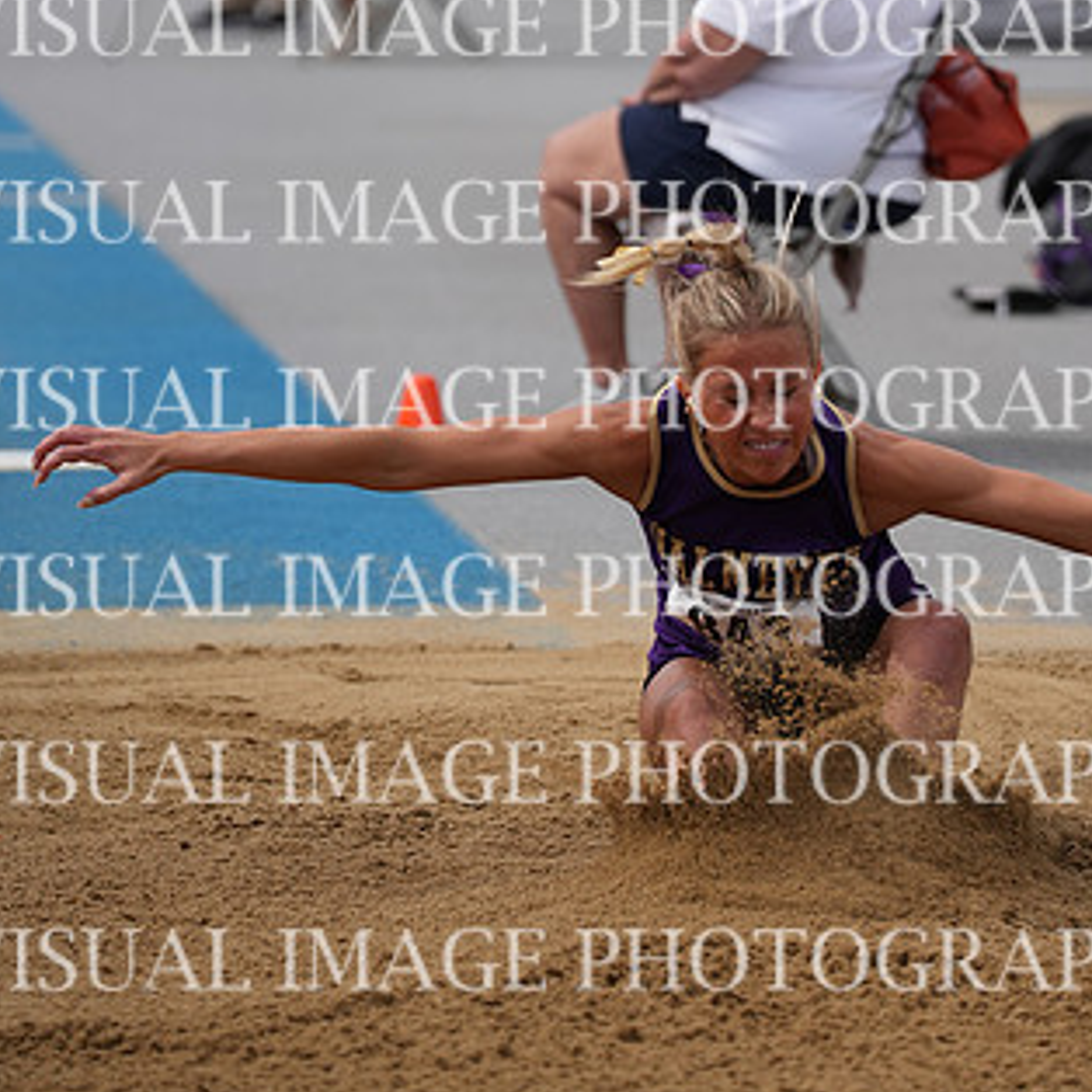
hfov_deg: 7.0
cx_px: 551
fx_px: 8923
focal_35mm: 250
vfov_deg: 7.0
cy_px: 118
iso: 320
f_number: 4
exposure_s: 1/4000
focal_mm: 159
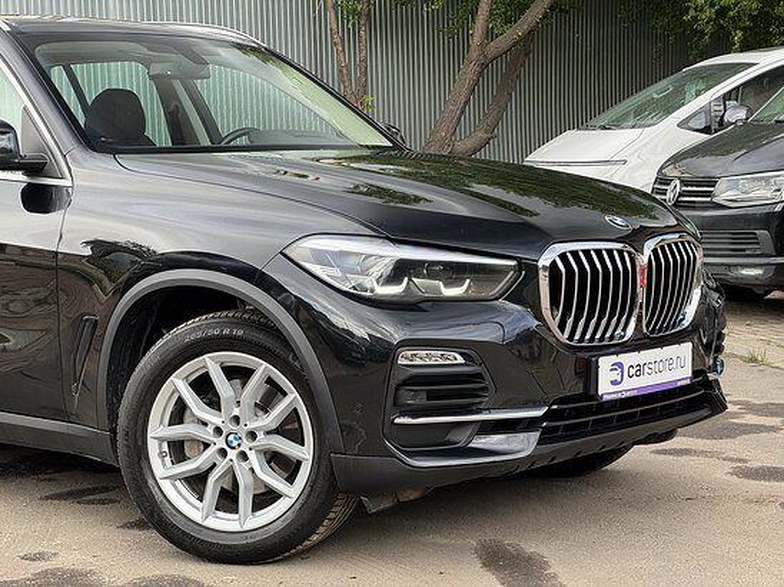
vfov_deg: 19.1
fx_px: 1742
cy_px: 294
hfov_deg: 25.4
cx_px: 392
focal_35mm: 77
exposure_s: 1/99
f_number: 2.8
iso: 50
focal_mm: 9
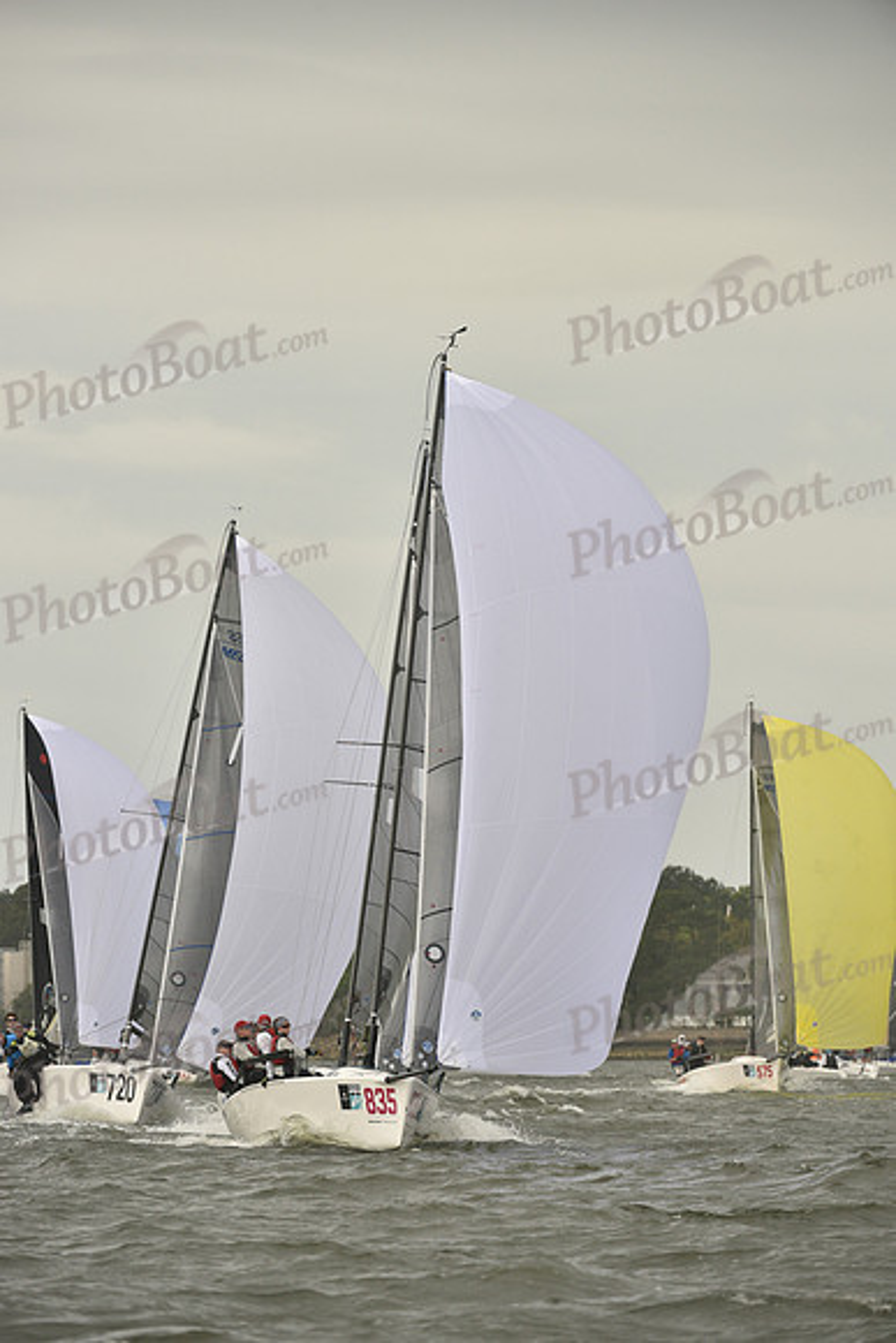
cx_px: 448
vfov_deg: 7.4
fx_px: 10446
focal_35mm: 280
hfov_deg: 4.9
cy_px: 672
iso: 400
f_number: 6.3
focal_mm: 280
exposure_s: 1/1000
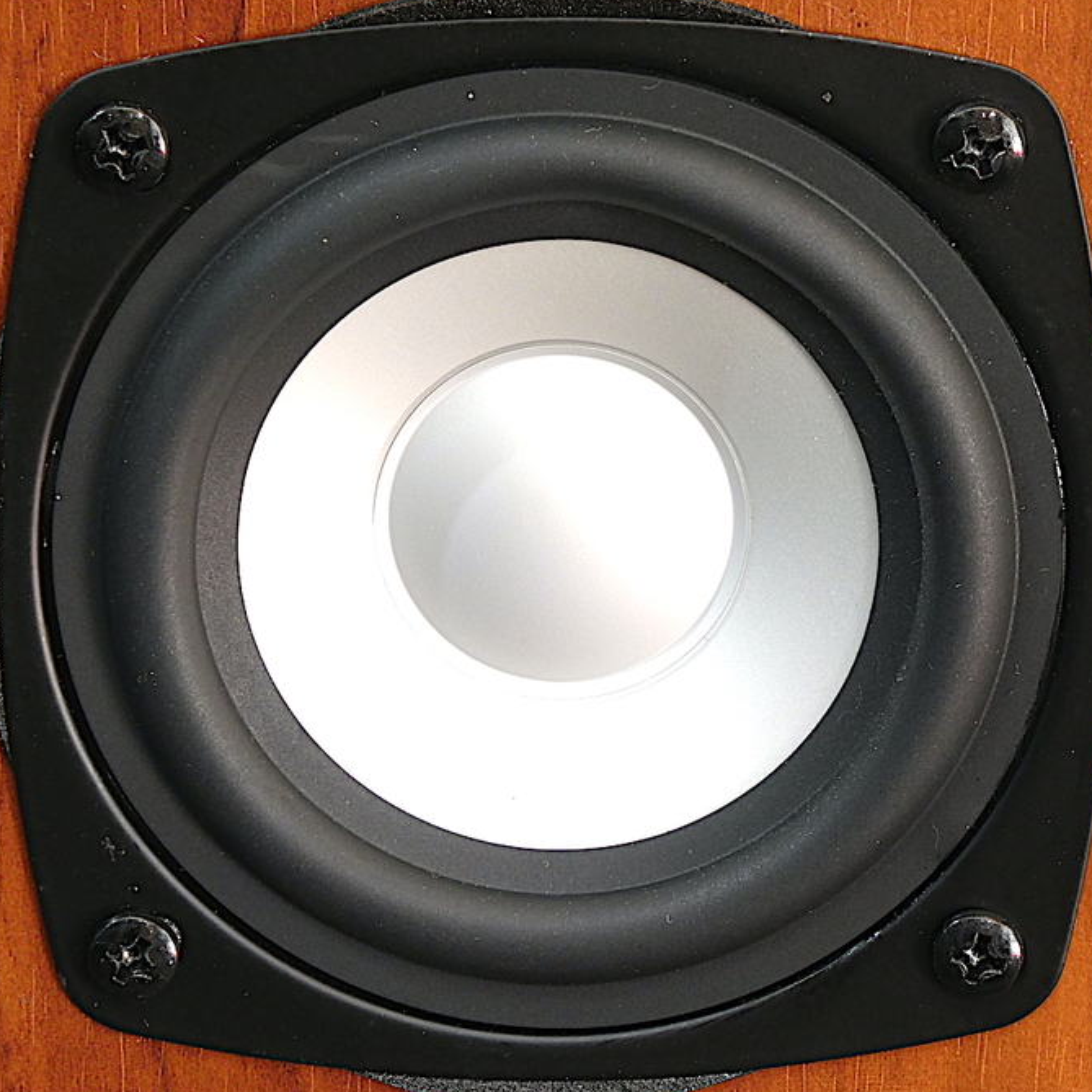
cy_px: 539
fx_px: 11992
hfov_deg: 5.2
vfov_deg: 5.2
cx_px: 540
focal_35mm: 336
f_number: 5.6
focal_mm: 47.5
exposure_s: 1/13
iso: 200
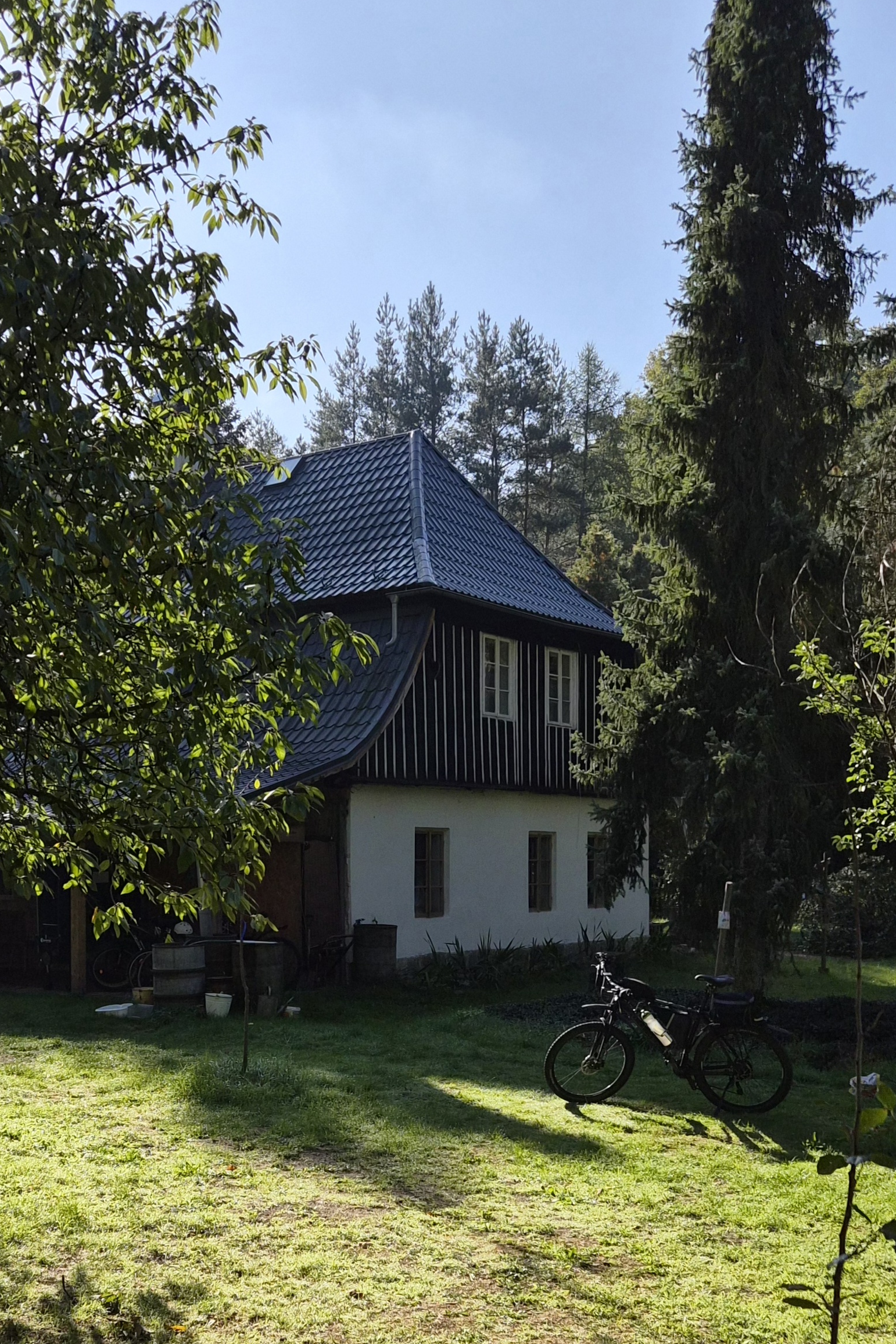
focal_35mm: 24
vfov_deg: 73.7
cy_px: 671
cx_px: 447
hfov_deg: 53.1
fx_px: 896
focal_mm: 5.4
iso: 80
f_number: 1.8
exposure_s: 1/10000
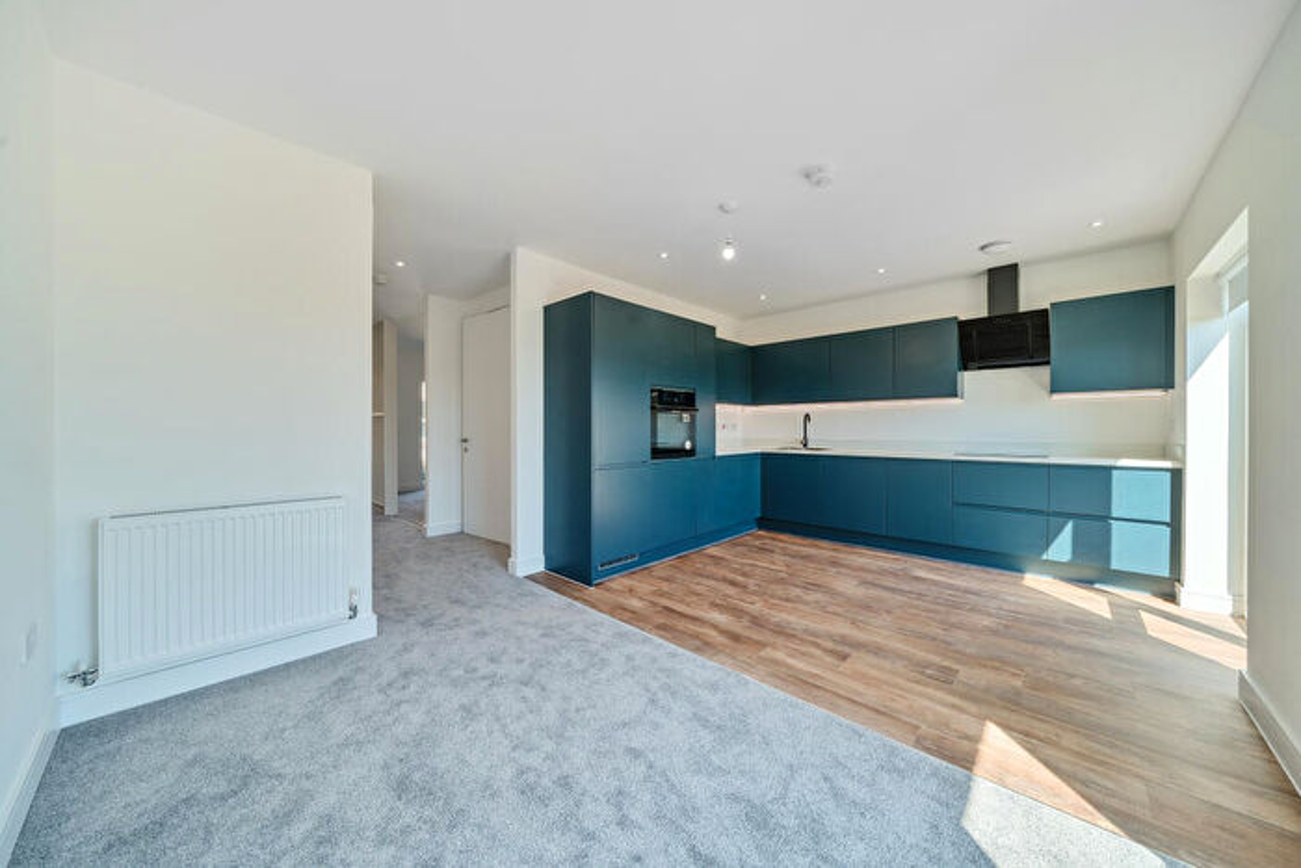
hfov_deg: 112.6
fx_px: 434
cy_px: 434
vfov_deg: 90.0
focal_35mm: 12
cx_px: 650
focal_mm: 12
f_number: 8
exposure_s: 1/15
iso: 100
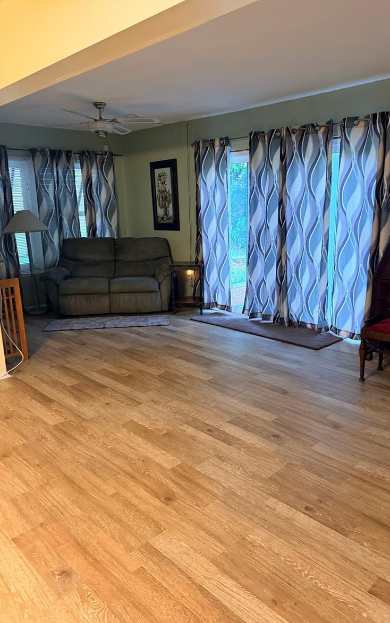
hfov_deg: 47.6
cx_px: 210
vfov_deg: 70.4
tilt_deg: -15.6
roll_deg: +0.7
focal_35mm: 26
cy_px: 315
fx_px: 442
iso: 500
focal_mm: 6.76
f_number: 1.78
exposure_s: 1/60
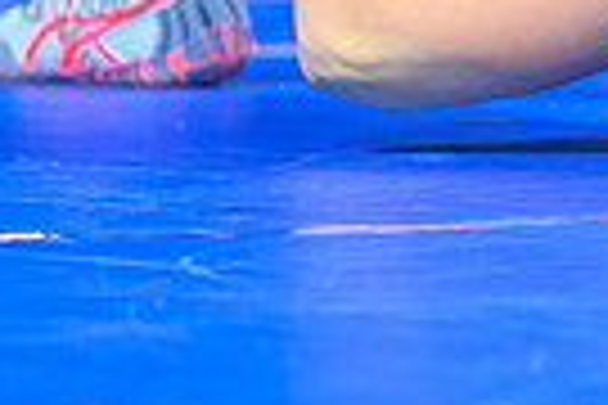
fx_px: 17732
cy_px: -283
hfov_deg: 2.0
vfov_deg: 1.3
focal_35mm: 1050
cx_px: 1114
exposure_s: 1/800
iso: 4000
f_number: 2.8
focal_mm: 180
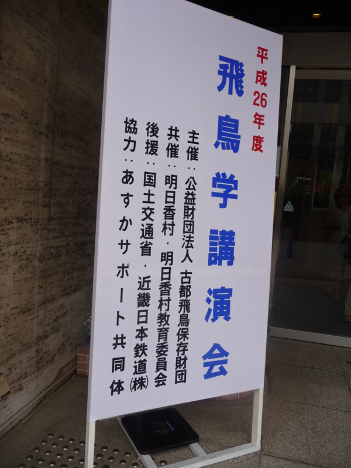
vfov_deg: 63.4
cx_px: 176
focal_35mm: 28
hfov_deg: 49.7
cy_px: 234
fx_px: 379
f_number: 3.3
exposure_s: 1/250
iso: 100
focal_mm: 4.7
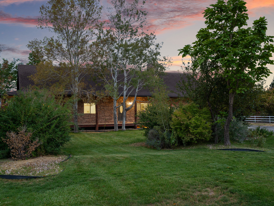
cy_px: 103
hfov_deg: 55.2
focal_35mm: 33
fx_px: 261
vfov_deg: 42.9
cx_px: 122
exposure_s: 1.6
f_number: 7.1
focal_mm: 30
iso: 250
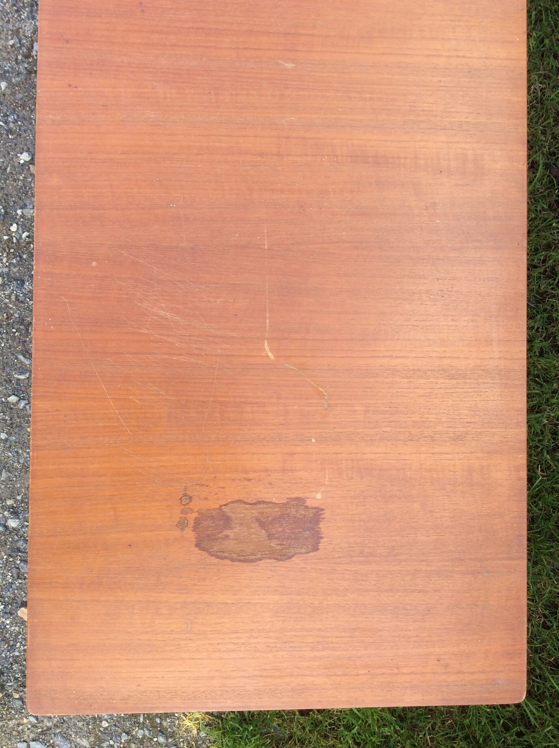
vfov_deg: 56.9
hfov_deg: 44.1
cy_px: 374
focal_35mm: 32
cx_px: 280
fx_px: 691
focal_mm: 3.3
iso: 32
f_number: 2.4
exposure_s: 1/137
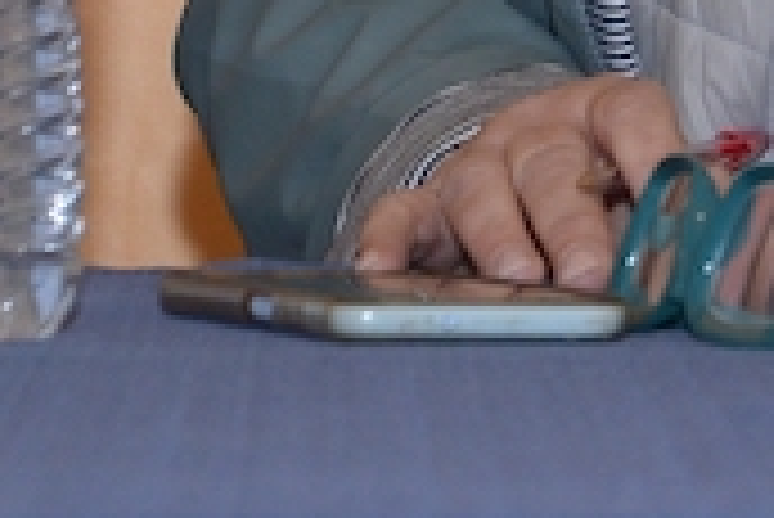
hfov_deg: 4.2
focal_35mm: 488
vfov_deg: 2.8
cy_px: -673
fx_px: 10501
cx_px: 1188
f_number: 5.3
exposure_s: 1/80
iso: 800
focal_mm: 70
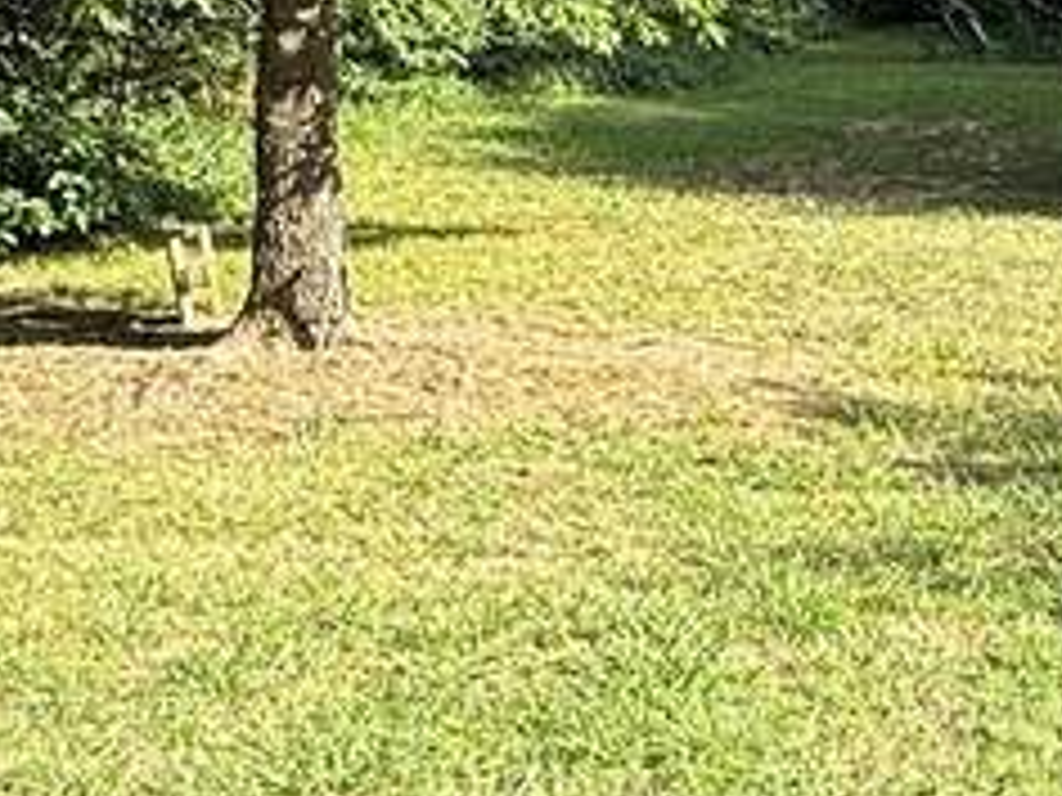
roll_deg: -1.7
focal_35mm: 76
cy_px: 198
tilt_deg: -5.1
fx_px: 2332
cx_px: 1346
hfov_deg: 23.1
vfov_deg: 19.3
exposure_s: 1/540
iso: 50
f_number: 2.2
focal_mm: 2.22
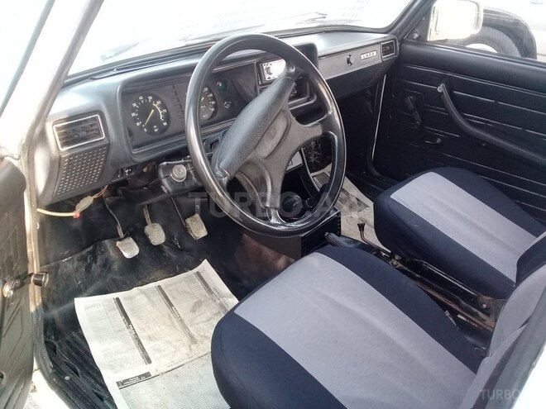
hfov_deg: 58.4
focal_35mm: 31
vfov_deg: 45.4
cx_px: 273
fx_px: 489
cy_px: 204
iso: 125
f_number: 2.2
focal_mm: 3.3
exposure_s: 1/100
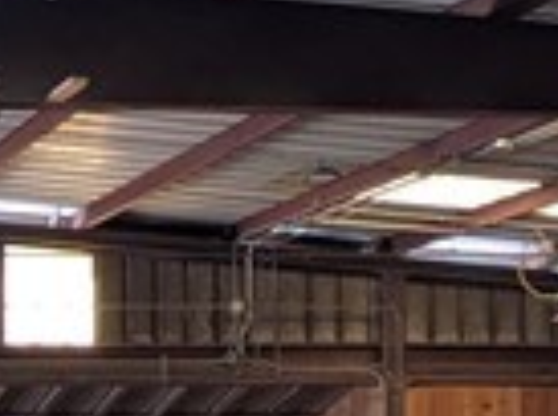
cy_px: 522
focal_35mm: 105
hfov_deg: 15.3
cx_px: -546
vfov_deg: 13.6
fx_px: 1688
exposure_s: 1/30
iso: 70
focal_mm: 1.85
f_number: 2.2
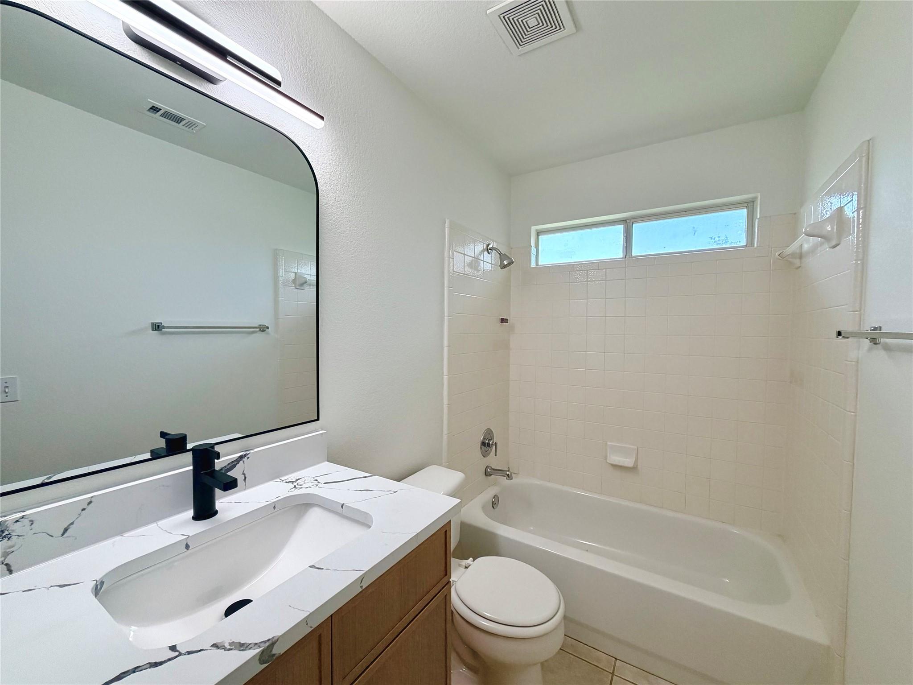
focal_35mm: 14
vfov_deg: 85.7
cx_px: 456
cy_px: 342
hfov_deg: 102.1
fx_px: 369
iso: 160
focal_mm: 2.22
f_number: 2.2
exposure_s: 1/120
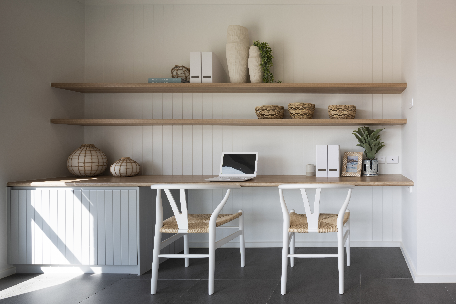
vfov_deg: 64.6
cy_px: 152
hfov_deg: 86.9
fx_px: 241
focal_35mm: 19
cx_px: 228
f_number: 14
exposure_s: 1/13
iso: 64
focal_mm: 19
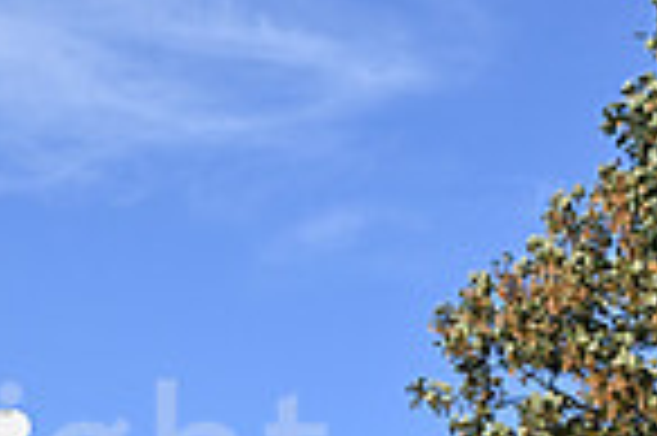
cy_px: 753
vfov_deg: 7.3
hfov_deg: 11.2
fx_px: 3336
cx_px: 54
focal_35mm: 183
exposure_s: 1/3200
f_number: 5.6
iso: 400
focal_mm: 46
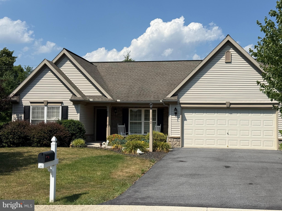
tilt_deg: +4.0
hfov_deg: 39.7
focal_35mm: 48
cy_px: 106
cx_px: 141
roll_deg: -0.5
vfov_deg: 30.3
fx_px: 391
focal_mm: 6.76
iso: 64
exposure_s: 1/7143
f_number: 1.78
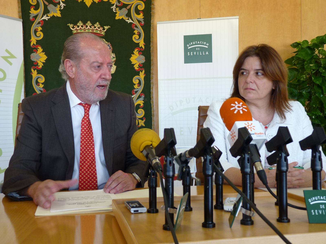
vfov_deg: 34.3
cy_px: 122
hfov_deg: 44.8
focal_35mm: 42
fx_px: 396
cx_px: 163
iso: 160
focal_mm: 7.4
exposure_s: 1/30
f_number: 3
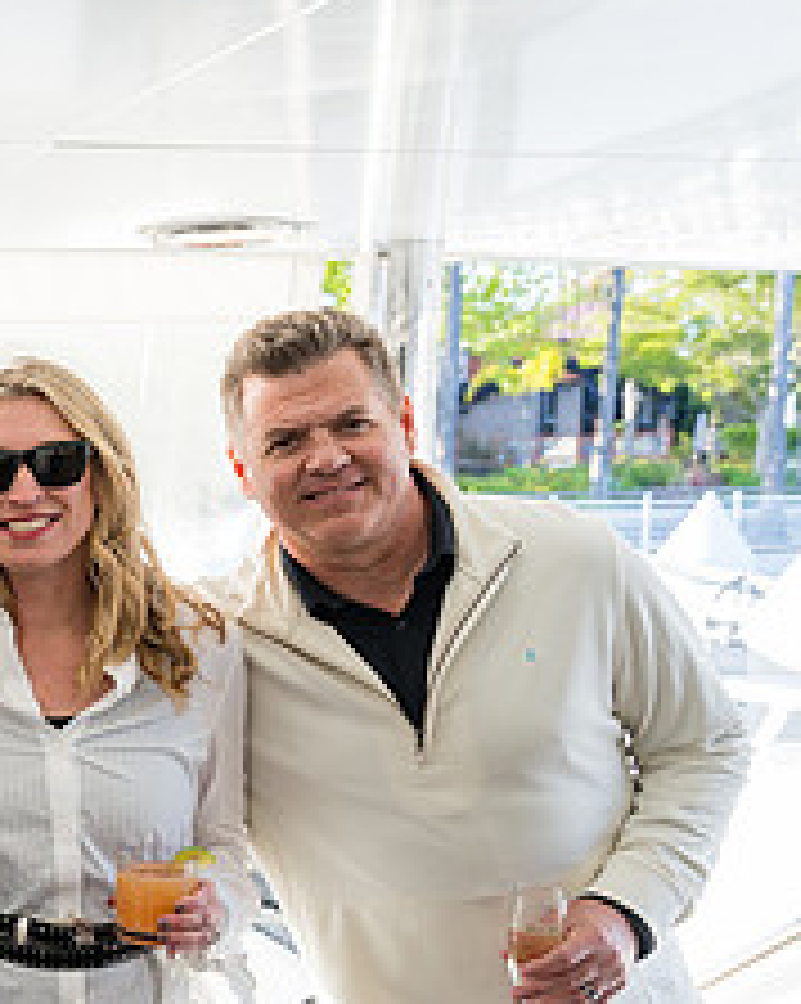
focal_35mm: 65
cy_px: 745
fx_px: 1929
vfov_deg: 28.8
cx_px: -500
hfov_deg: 19.5
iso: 160
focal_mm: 26.6
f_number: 3.5
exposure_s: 1/160
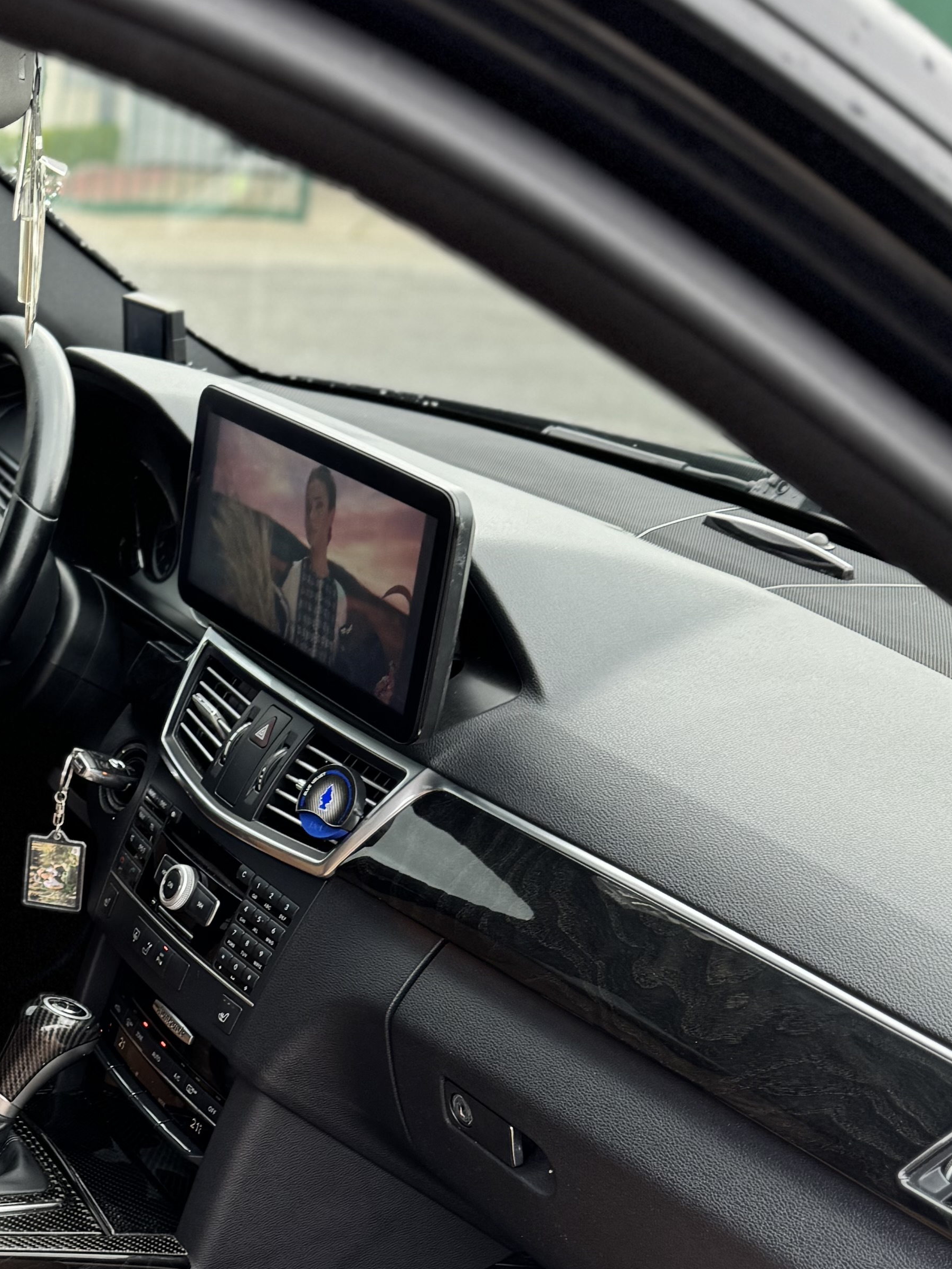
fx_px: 2090
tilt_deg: -25.4
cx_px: -97
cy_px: 1113
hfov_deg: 24.0
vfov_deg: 32.3
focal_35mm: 57
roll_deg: -3.0
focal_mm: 6.76
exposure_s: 1/121
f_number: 1.78
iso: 64
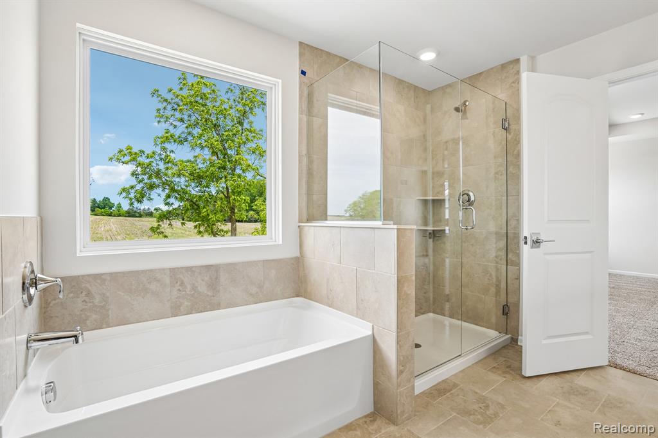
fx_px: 292
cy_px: 219
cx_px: 329
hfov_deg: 96.8
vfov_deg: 73.7
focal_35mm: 16
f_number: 8
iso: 400
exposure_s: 1/160
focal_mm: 16
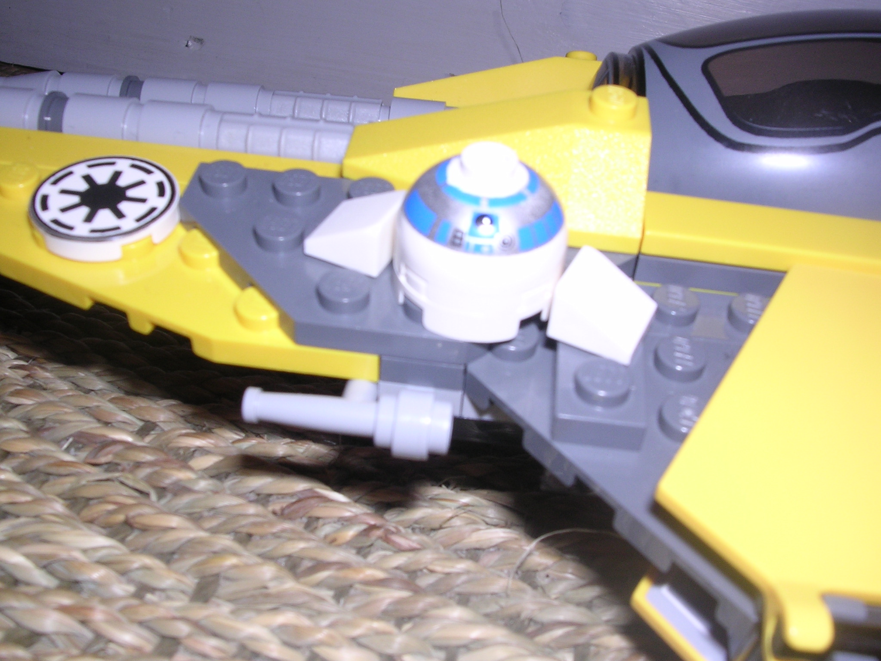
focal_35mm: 38
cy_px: 330
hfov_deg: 49.0
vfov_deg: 37.7
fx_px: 967
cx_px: 440
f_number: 5.6
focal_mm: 5.8
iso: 100
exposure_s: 1/60.1
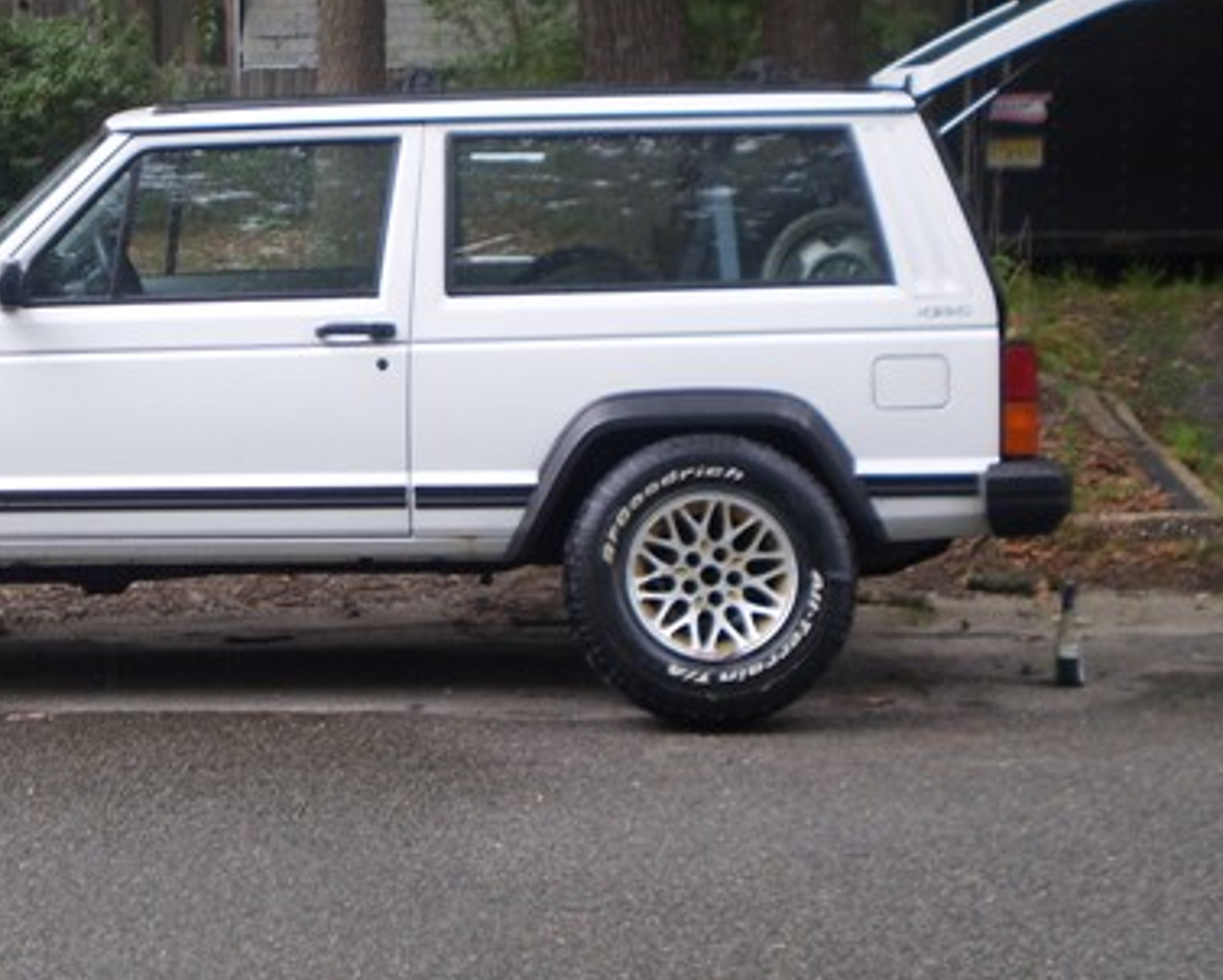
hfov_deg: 19.8
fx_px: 3477
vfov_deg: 16.0
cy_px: 430
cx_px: 289
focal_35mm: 96
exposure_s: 1/80
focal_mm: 9.3
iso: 64
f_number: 3.9
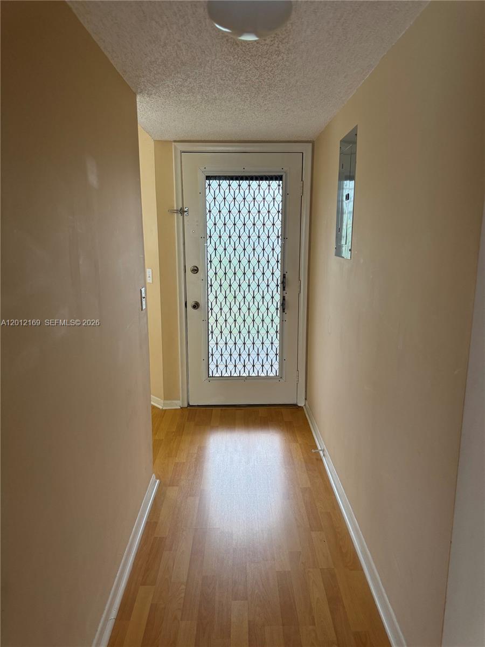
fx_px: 448
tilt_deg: -8.5
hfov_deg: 56.8
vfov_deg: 71.6
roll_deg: -0.4
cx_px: 242
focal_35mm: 24
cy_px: 324
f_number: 1.78
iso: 200
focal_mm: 6.76
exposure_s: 1/120
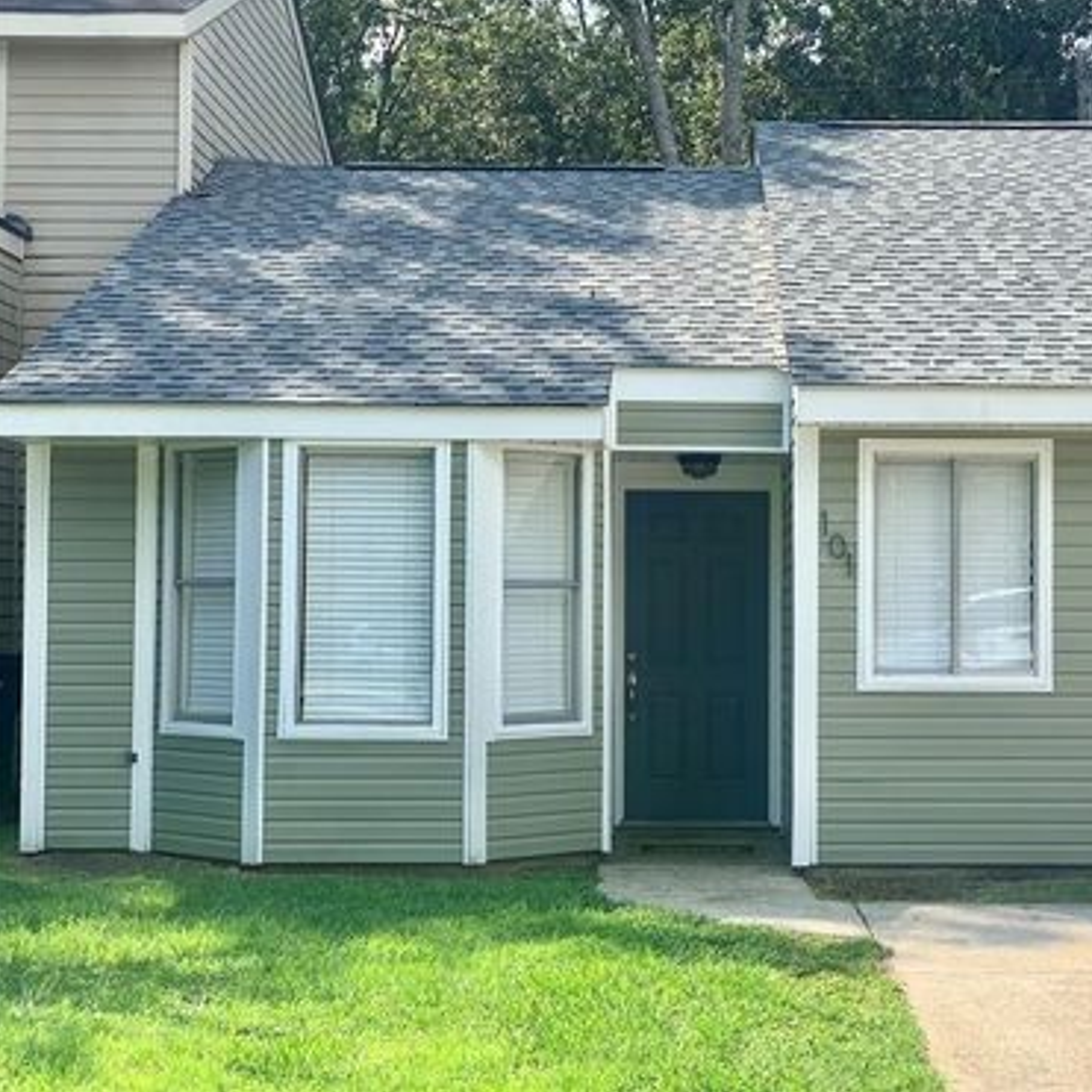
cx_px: 727
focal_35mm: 62
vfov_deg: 27.7
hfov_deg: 27.6
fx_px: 2213
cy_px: 543
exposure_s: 1/527
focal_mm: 6
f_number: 2.4
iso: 16
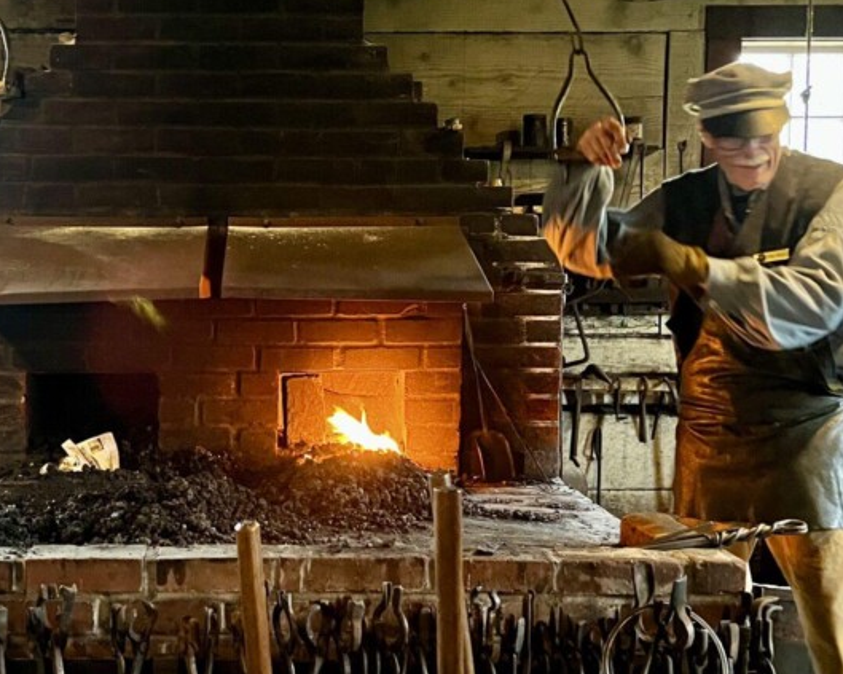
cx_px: 244
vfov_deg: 31.4
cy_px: 371
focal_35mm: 48
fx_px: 1197
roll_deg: +0.4
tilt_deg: -3.5
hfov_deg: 38.1
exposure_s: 1/30
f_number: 1.5
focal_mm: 5.7
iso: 640
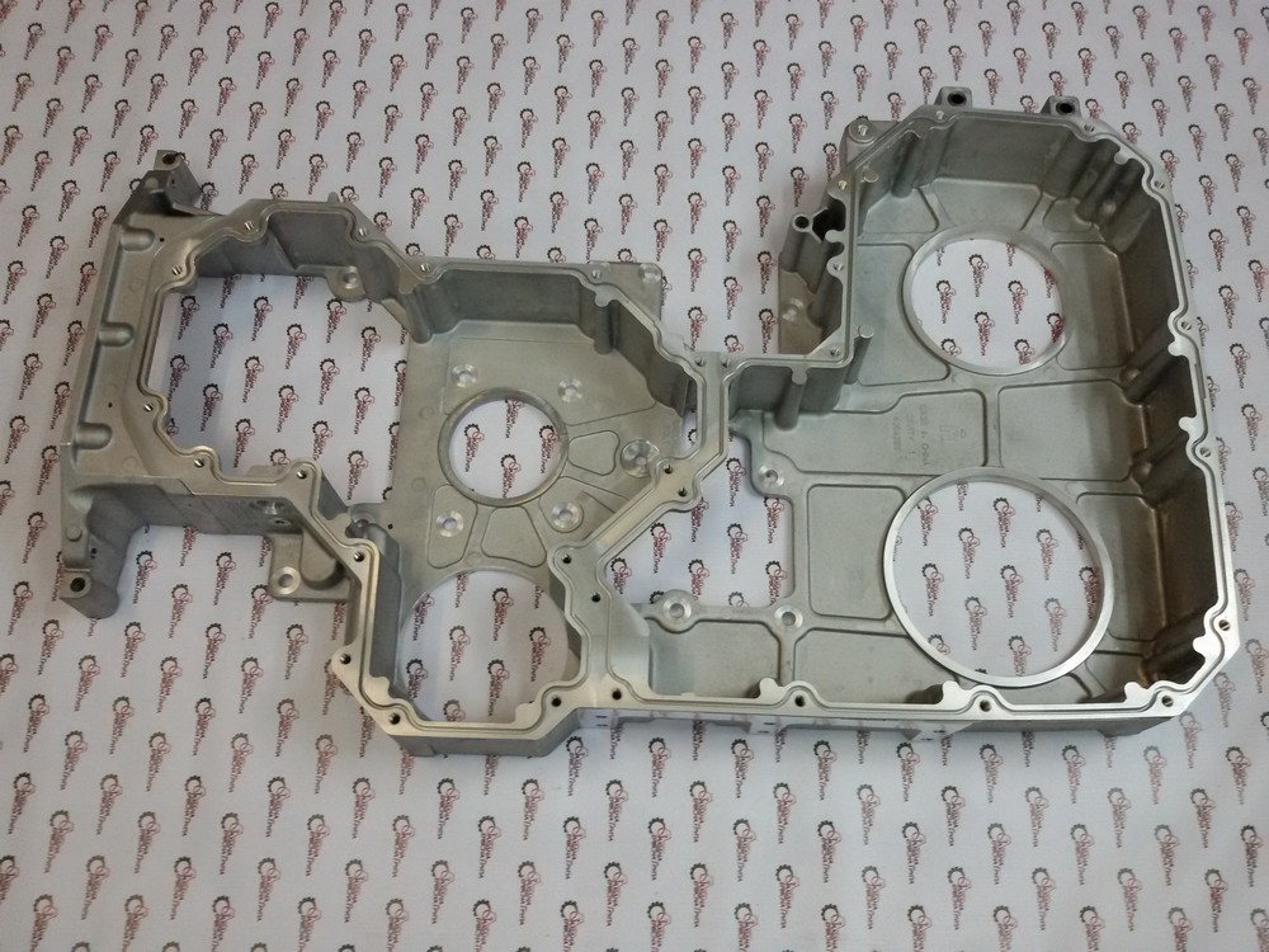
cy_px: 476
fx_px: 1136
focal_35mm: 31
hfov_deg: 58.4
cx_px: 634
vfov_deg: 45.4
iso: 125
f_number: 2.4
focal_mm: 2.93
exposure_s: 1/33
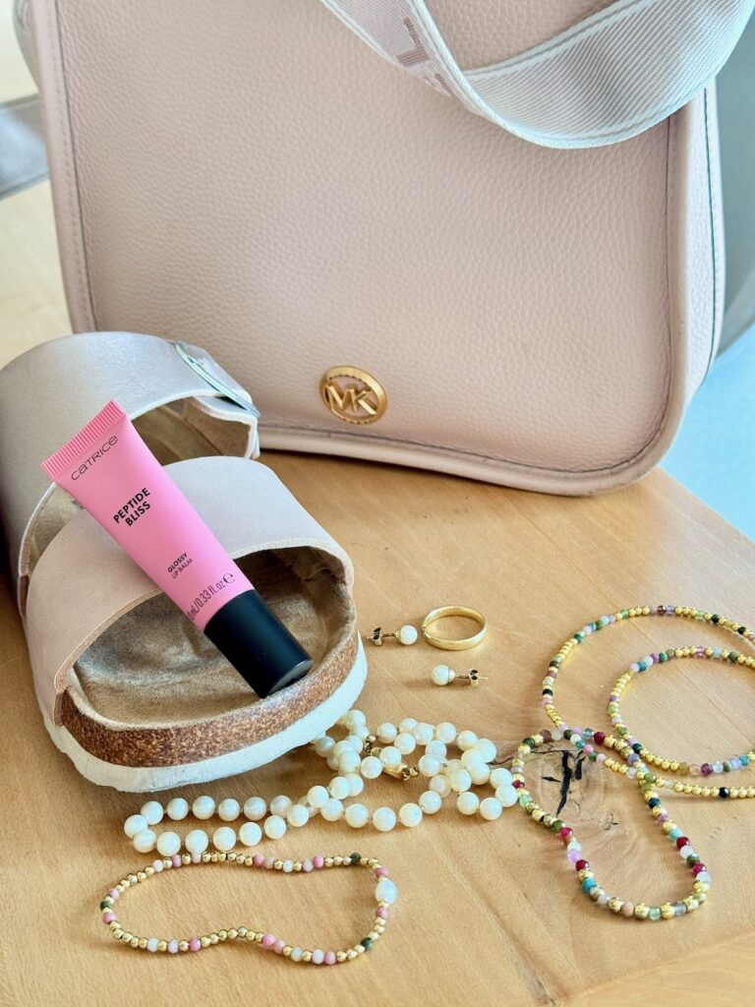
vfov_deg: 39.7
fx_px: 1396
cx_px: 378
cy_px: 504
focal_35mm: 48
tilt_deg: -28.8
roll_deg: +2.2
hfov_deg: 30.3
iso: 125
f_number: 1.78
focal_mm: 6.76
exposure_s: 1/60
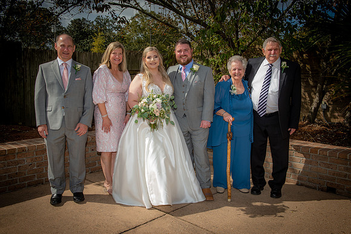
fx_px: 312
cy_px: 117
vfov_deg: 41.1
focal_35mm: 32
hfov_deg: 58.7
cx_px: 176
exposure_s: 1/200
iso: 50
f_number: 8
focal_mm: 32
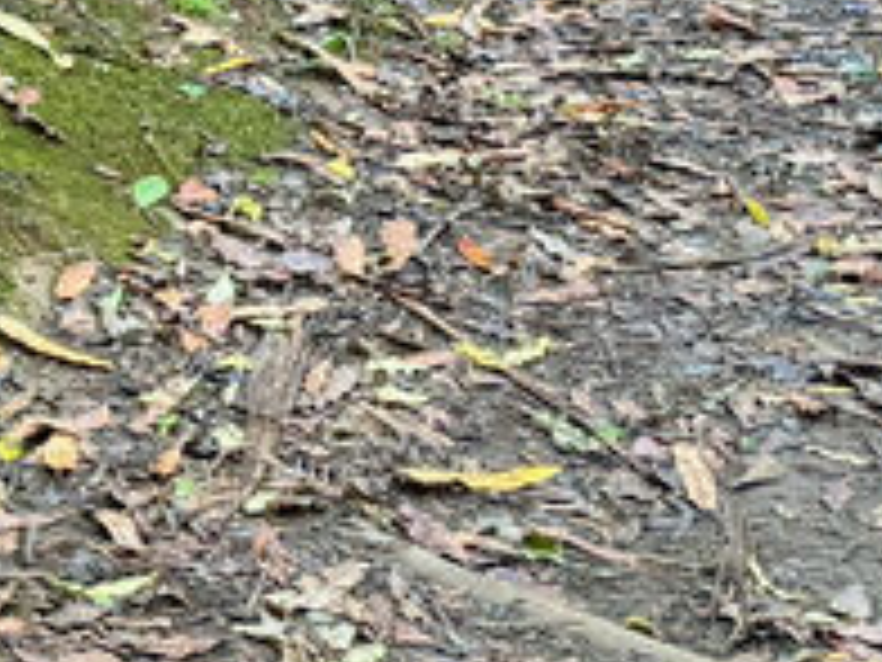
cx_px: -382
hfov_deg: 13.3
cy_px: 221
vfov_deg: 10.5
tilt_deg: -21.7
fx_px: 3593
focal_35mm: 141
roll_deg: +1.6
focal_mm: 6.76
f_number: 1.78
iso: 200
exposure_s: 1/102
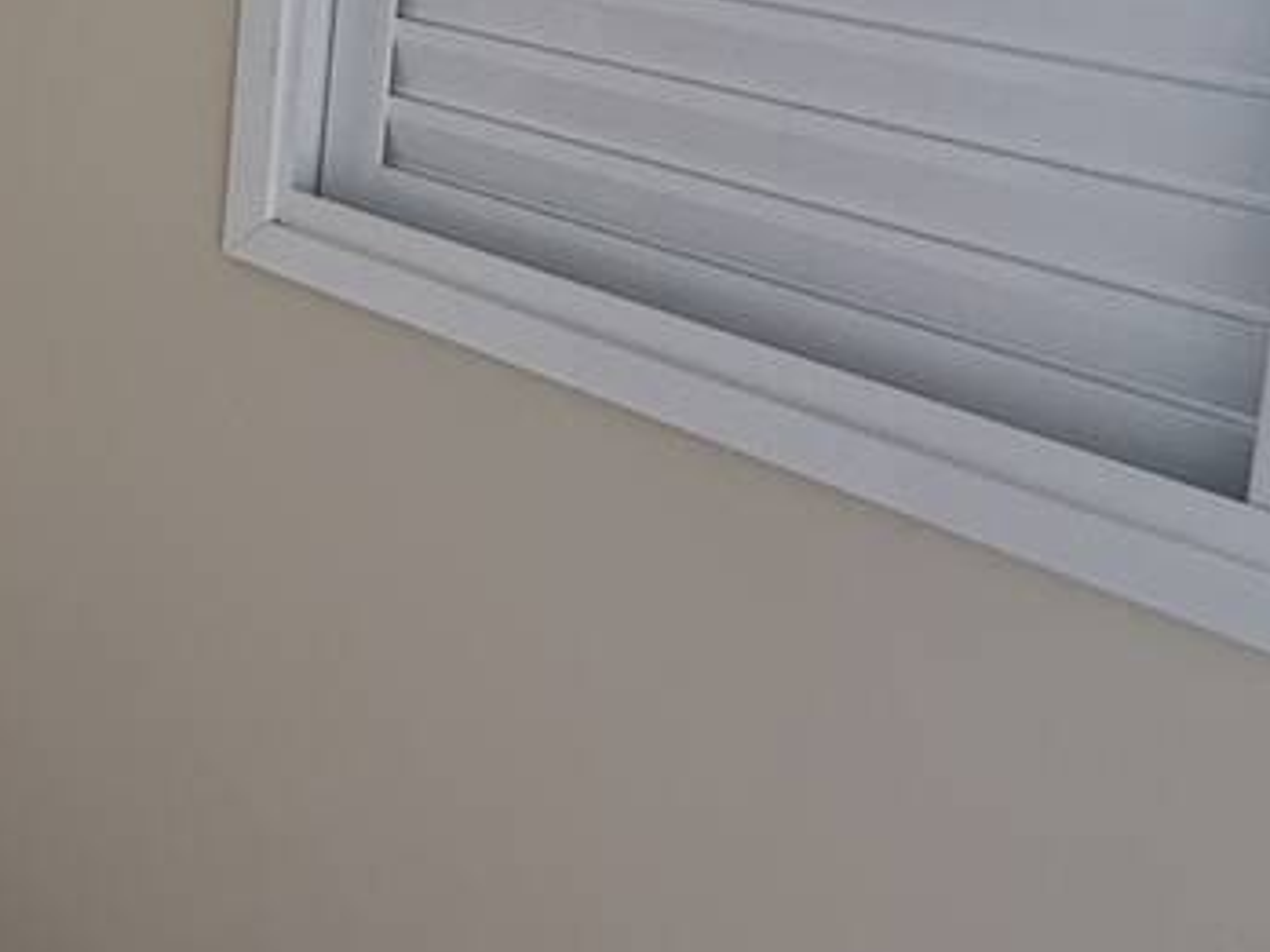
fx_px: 2128
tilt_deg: -9.5
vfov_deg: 23.6
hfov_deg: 24.2
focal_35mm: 58
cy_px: -113
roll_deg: -0.2
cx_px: -741
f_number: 2.2
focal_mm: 2.22
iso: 64
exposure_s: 1/99
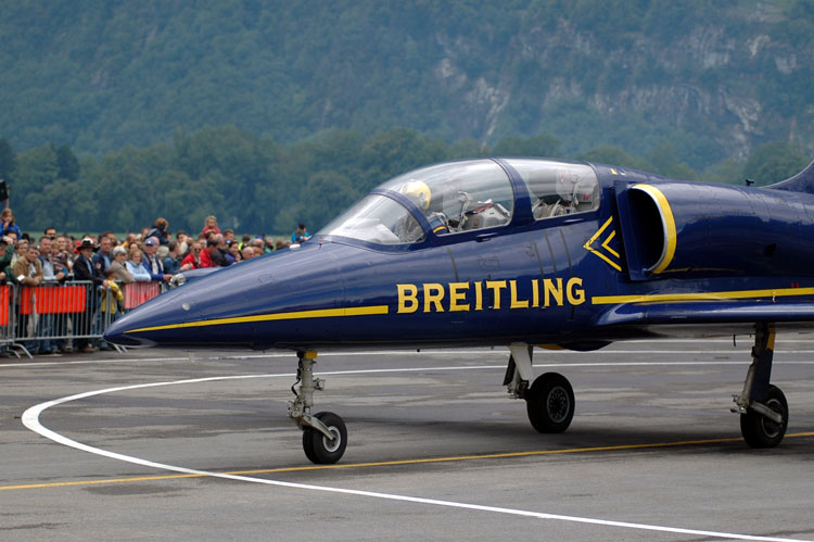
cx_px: 407
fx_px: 2711
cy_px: 271
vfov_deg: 11.4
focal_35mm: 120
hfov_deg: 17.1
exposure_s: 1/1250
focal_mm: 80
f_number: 2.8
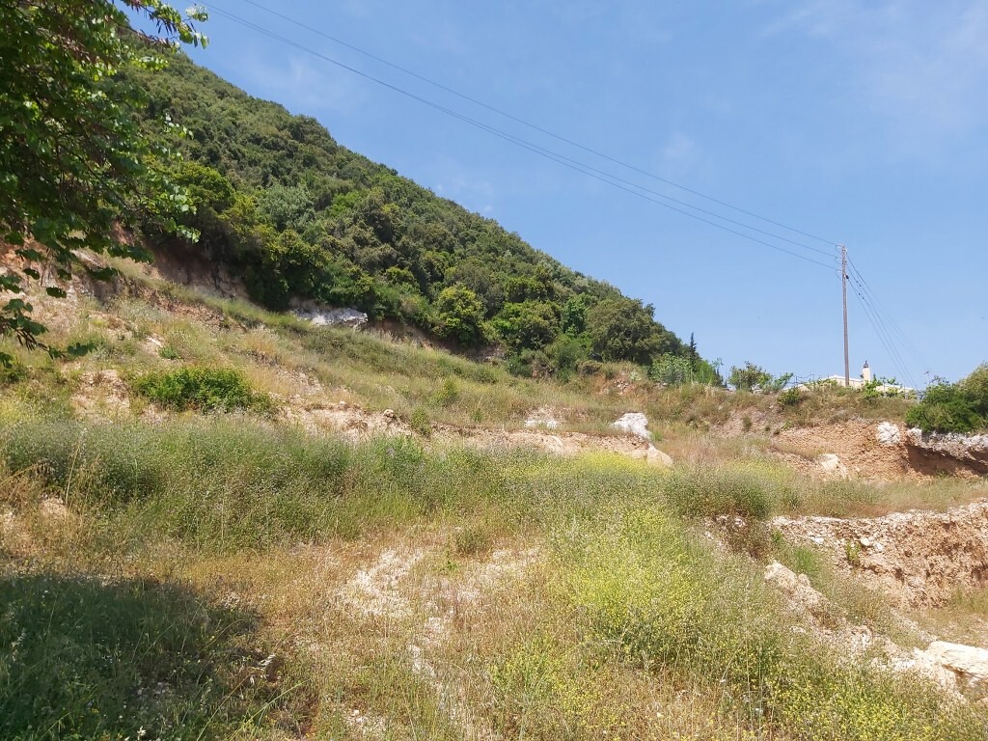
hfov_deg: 67.3
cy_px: 370
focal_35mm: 26
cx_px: 494
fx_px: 742
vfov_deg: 53.1
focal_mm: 3.92
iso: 64
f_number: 1.7
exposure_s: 1/1803
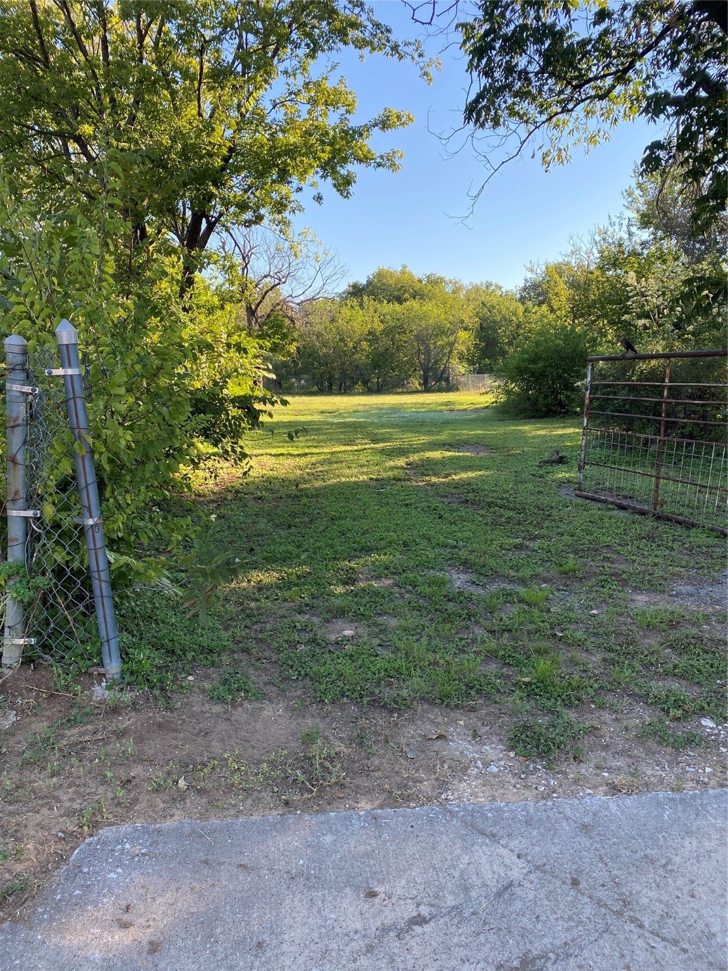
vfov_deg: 67.3
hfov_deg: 53.1
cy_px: 486
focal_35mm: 26
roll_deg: -0.3
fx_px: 729
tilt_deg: -6.6
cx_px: 364
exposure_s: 1/519
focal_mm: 4.25
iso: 32
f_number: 1.8
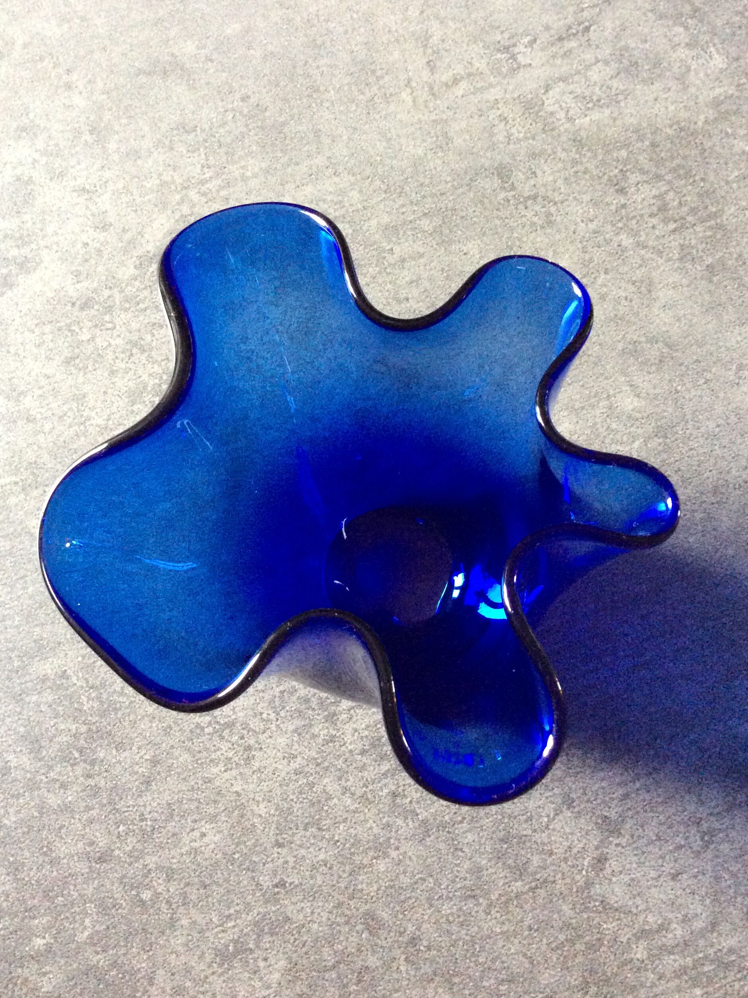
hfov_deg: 42.9
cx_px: 366
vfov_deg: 55.4
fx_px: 951
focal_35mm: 33
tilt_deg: -74.9
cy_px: 500
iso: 320
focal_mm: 3.3
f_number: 2.4
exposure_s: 1/25
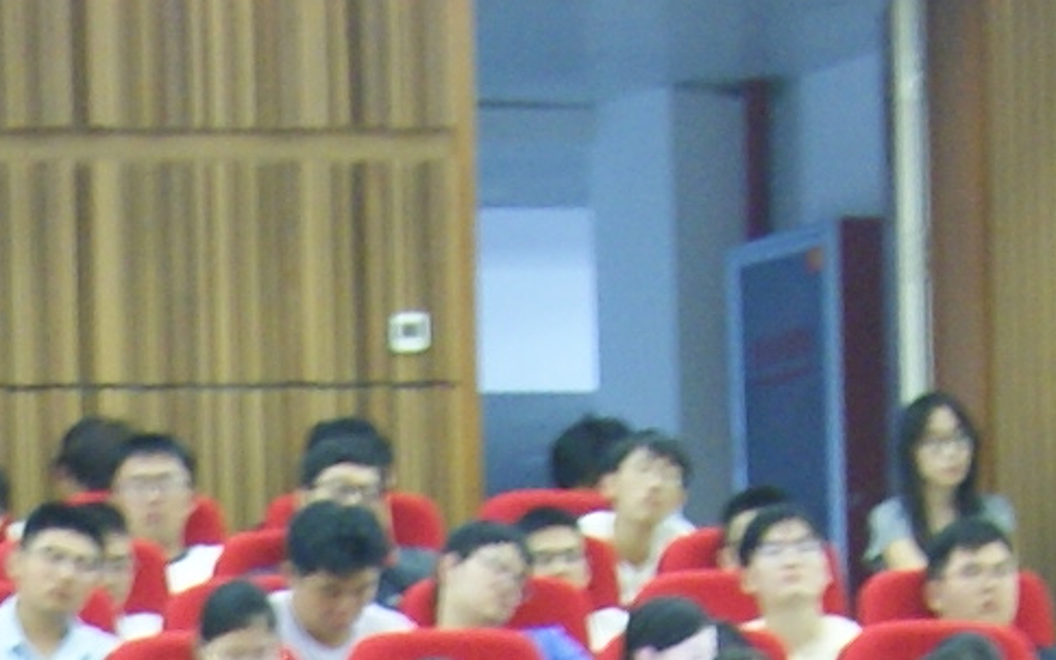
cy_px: 2699
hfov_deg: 6.0
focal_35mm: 342
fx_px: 9841
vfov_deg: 3.6
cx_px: -745
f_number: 4.5
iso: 400
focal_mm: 28
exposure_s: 1/5
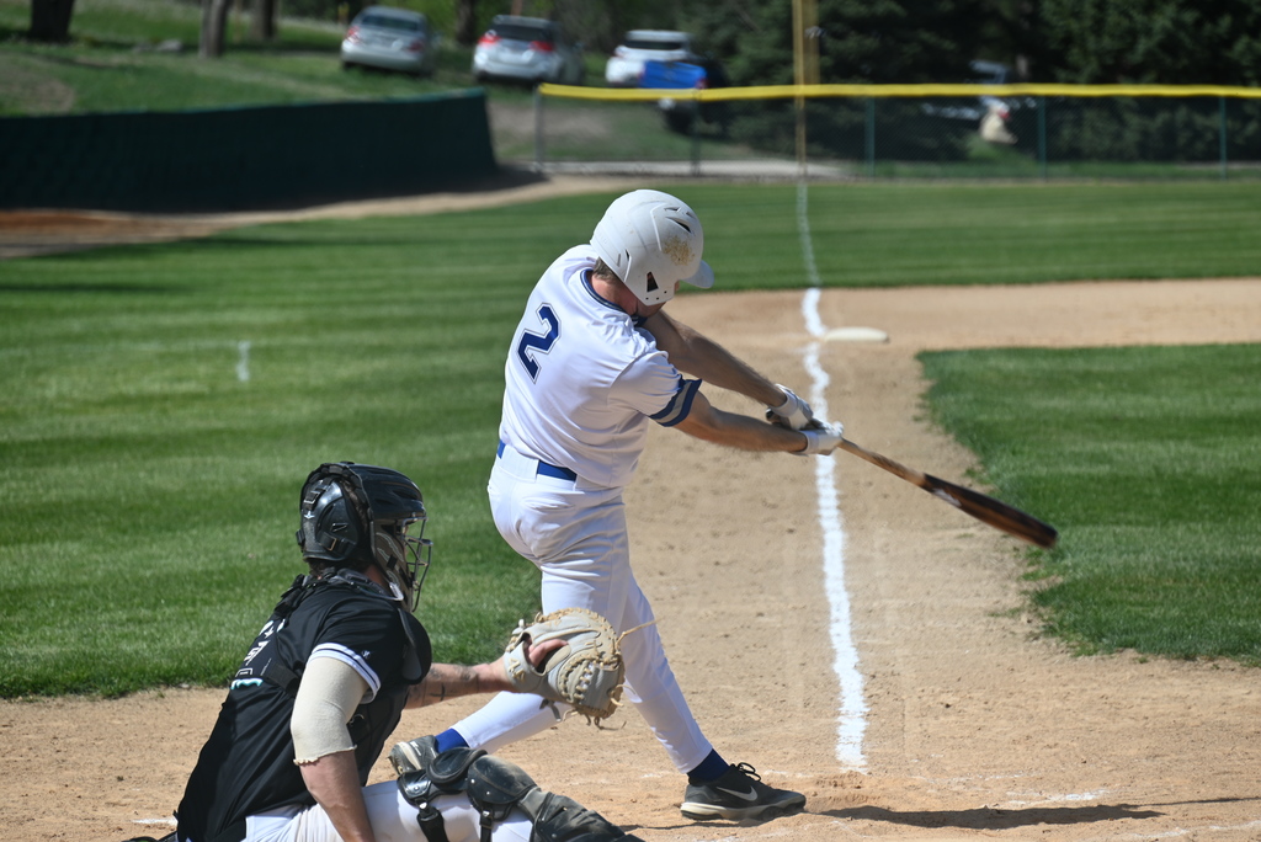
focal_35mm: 200
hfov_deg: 10.3
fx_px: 7009
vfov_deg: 6.9
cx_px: 630
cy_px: 421
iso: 110
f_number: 6.3
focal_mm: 200
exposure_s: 1/500
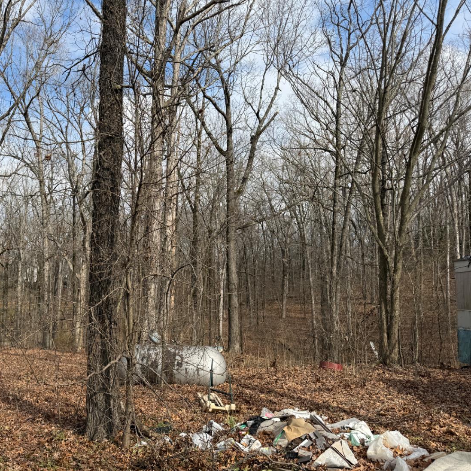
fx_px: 446
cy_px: 241
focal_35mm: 29
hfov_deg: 54.4
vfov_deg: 55.6
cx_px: 155
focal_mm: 6.76
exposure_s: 1/3279
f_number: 1.78
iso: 80
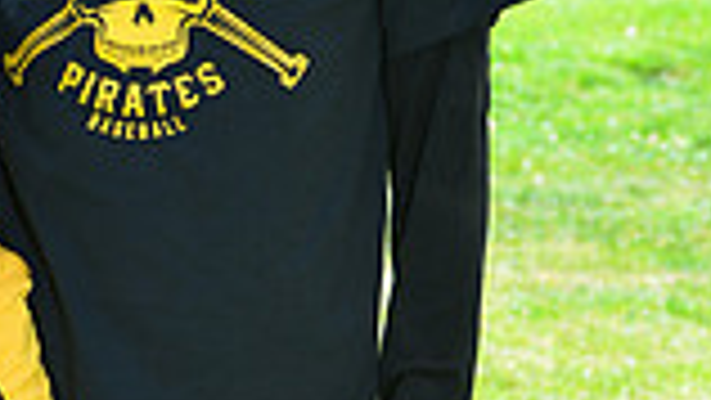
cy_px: 467
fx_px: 6224
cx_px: -83
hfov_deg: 6.5
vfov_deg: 3.7
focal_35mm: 330
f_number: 8
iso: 200
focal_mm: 86
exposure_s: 1/200
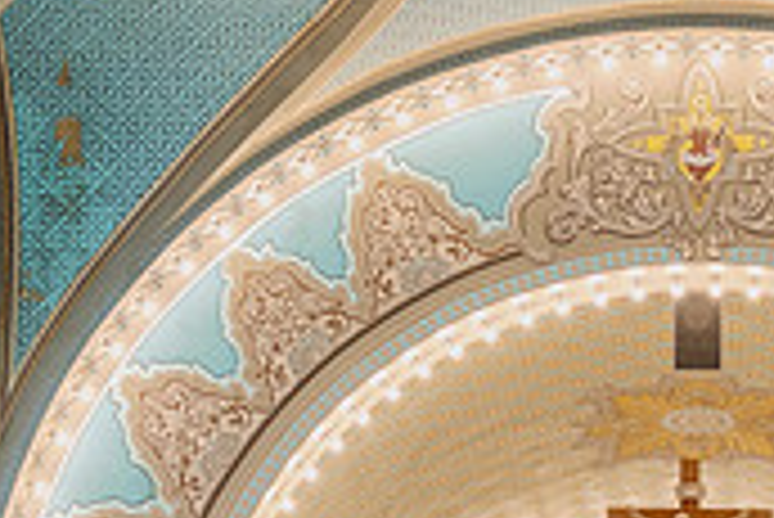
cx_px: 707
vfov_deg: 11.0
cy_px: 733
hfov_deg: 16.7
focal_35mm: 121
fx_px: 2604
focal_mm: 35
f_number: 4
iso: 1600
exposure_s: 1/125
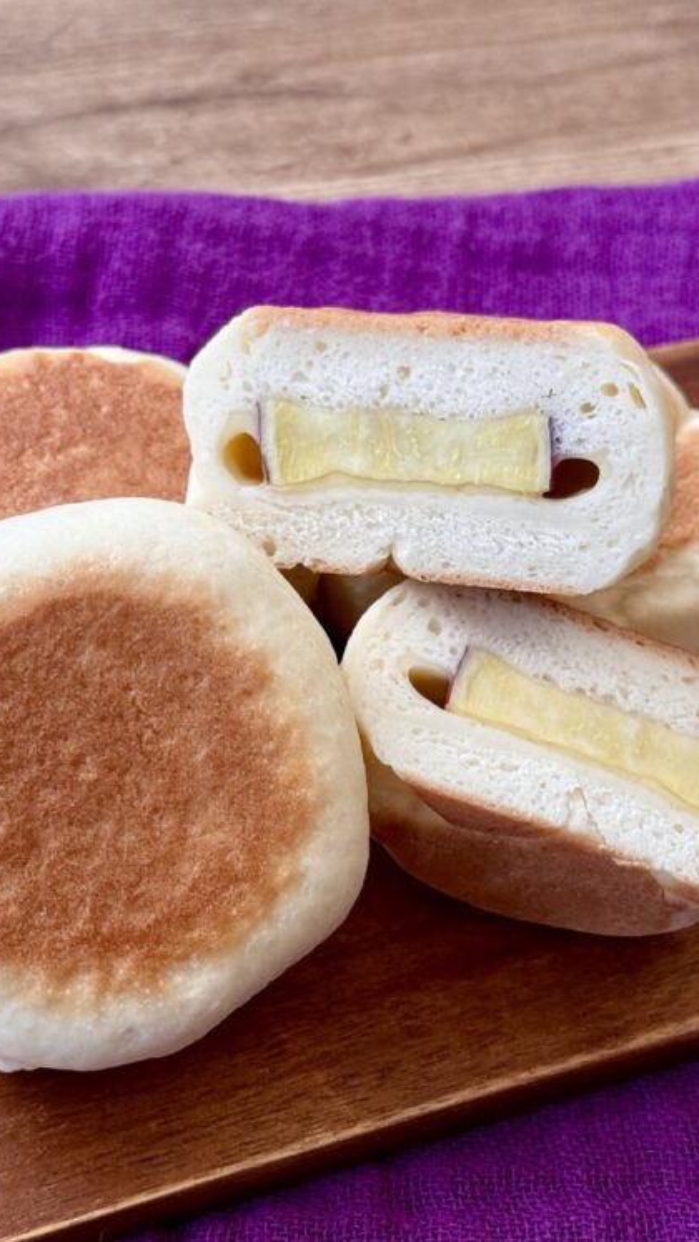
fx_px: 2307
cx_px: 384
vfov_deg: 30.2
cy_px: 622
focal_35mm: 70
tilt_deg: -45.7
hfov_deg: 17.2
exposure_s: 1/121
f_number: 1.78
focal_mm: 6.76
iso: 50
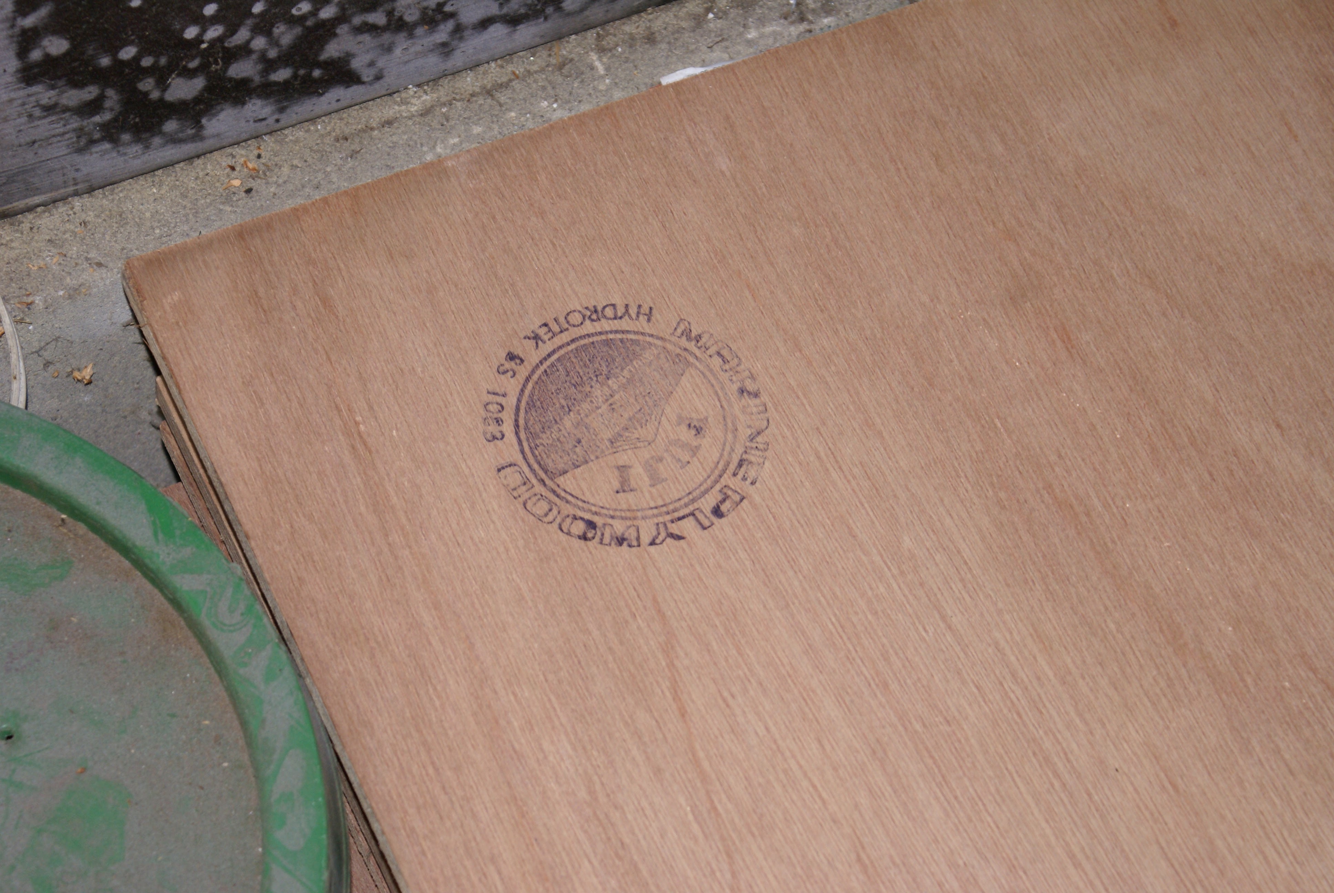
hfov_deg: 19.4
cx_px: 667
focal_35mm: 105
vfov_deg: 13.1
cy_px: 446
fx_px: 3895
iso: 400
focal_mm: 70
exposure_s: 1/125
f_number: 5.6
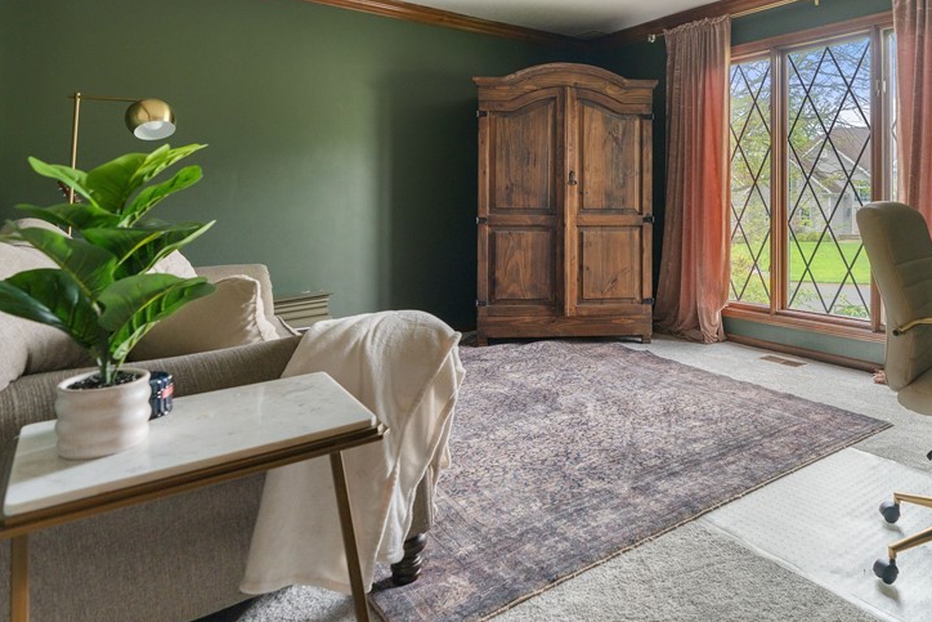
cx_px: 629
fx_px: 621
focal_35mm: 24
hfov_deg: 71.3
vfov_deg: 51.8
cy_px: 191
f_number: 4
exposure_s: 1/5
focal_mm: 16
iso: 400
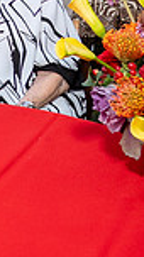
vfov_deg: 19.6
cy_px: -36
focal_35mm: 104
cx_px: -264
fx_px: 709
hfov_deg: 9.5
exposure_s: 1/160
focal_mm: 26
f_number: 6.3
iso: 1250
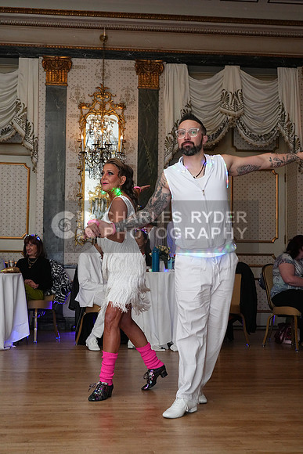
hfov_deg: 28.7
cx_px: 152
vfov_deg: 41.9
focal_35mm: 47
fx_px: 593
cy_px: 227
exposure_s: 1/200
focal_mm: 47
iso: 5000
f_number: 5
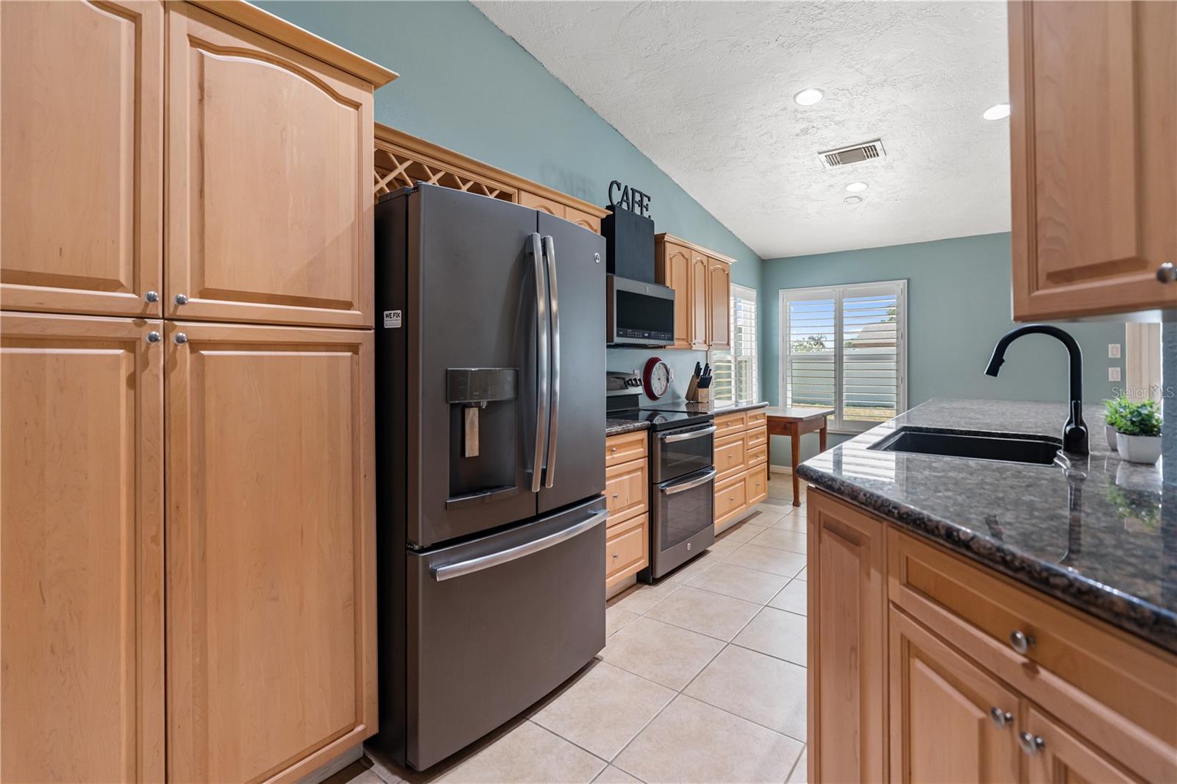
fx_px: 523
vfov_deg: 73.7
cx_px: 588
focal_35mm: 16
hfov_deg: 96.7
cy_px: 392
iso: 1000
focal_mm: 16
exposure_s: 1/160
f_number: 4
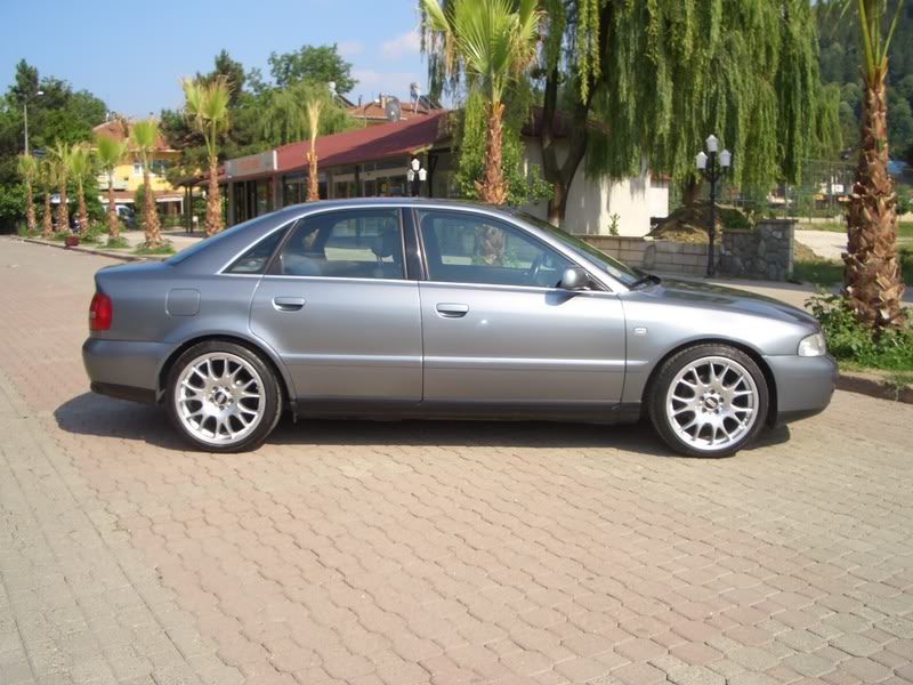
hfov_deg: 52.6
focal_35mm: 35
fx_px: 923
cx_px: 456
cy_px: 342
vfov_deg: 40.7
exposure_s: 1/320
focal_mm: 5.8
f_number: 4.3
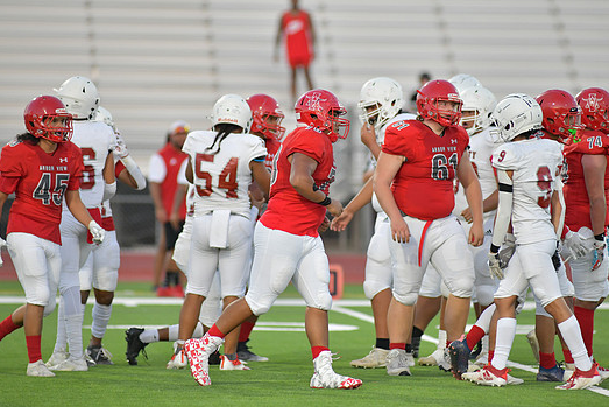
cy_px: 205
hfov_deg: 6.2
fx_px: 5634
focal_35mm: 333
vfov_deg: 4.1
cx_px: 317
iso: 2000
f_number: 3.5
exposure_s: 1/1250
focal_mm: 300
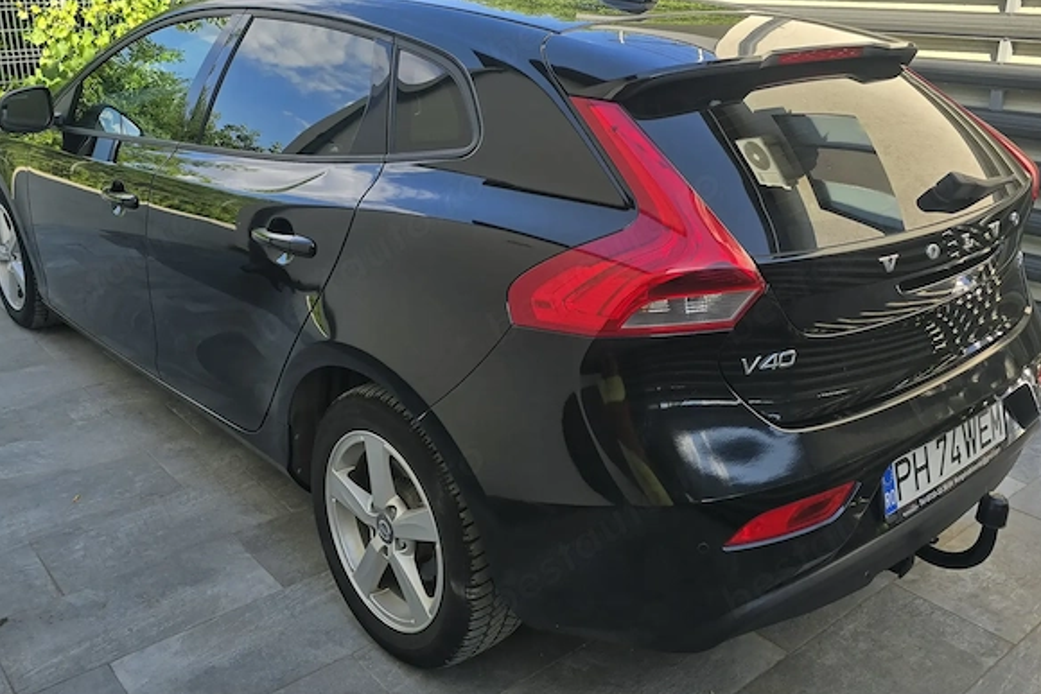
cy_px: 319
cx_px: 508
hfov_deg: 57.2
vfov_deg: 40.0
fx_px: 954
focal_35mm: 33
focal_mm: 6.3
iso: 12
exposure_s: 1/528
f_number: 1.7
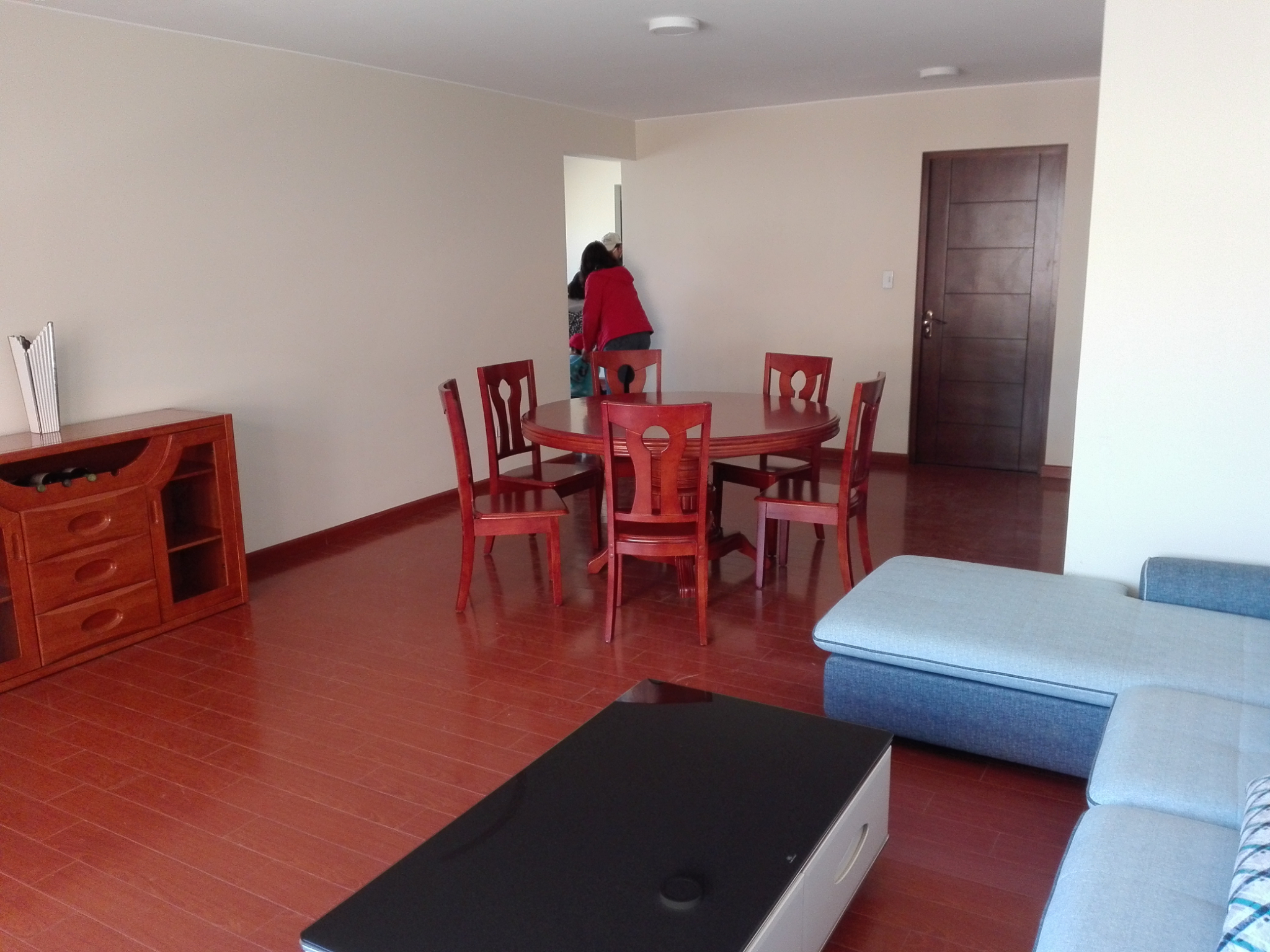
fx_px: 991
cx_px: 635
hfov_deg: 65.3
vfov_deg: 51.4
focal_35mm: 27
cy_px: 476
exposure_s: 1/33
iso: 310
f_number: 2
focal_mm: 3.79
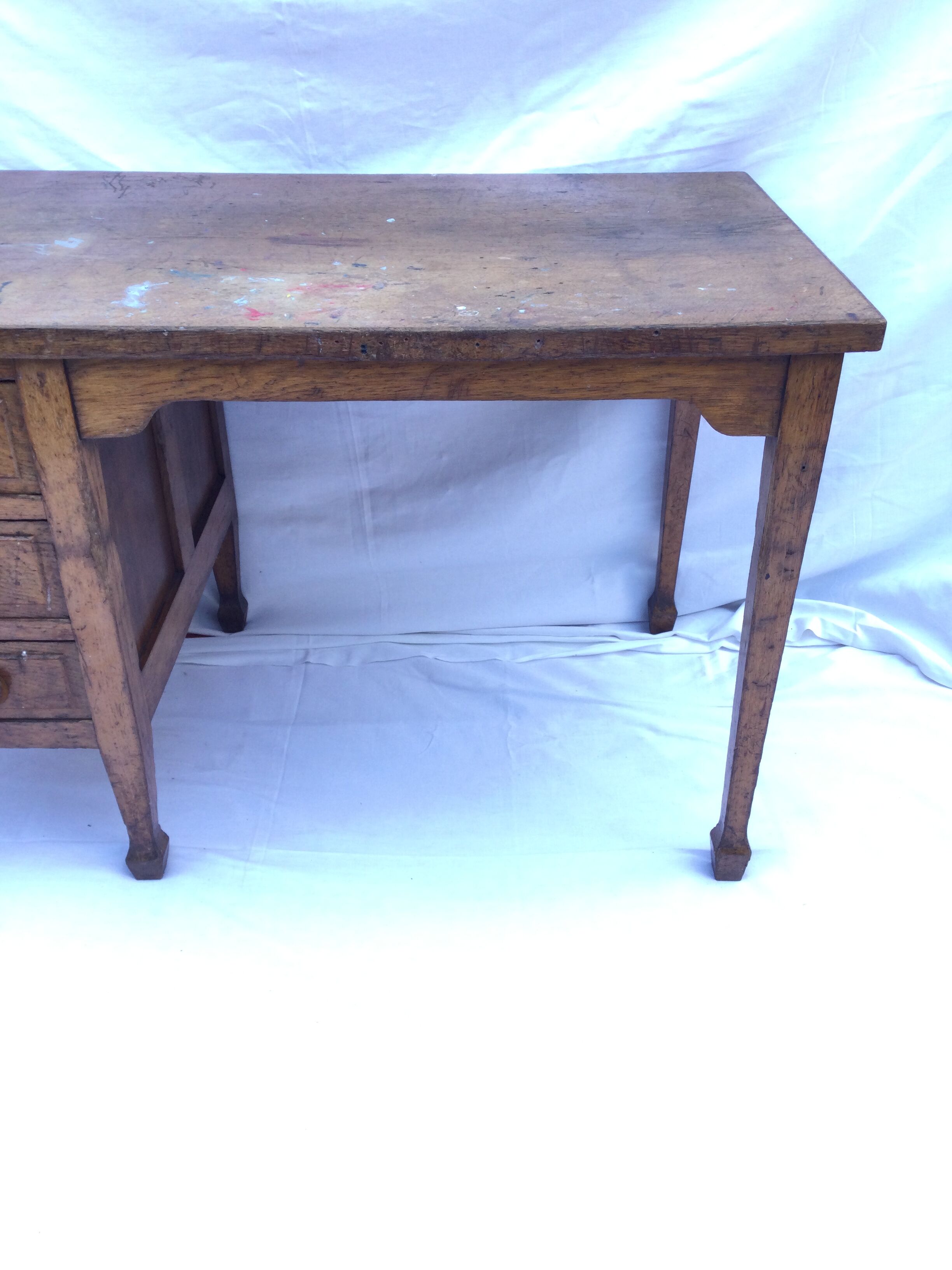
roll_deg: +1.2
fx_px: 1137
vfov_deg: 58.4
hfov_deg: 45.4
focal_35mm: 31
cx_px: 476
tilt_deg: -31.4
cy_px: 635
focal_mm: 3.3
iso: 25
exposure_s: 1/100
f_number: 2.4
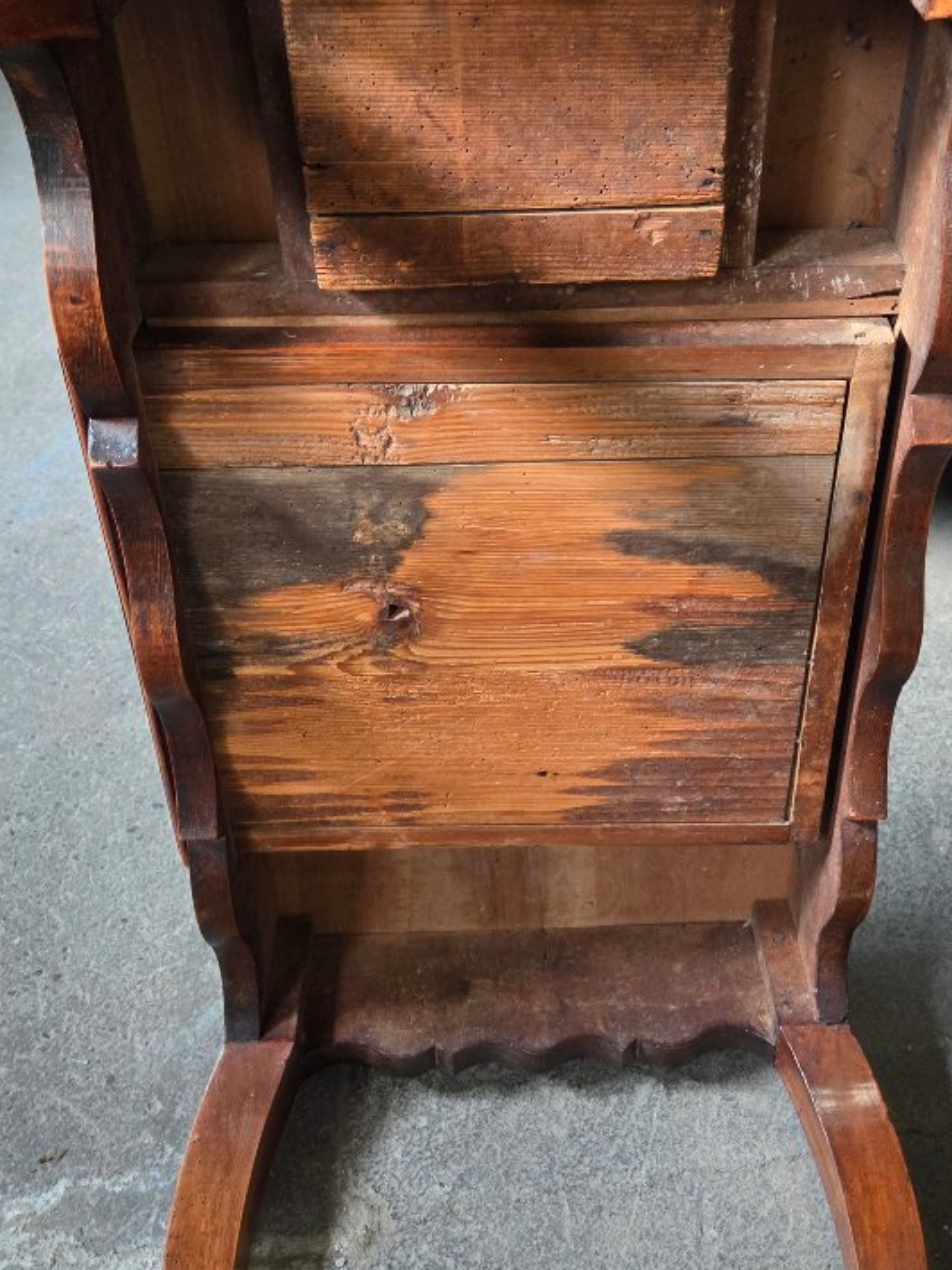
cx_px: 529
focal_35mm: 39
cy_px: 491
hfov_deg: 36.8
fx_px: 1430
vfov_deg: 47.5
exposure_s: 1/100
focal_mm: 5.4
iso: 200
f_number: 1.8
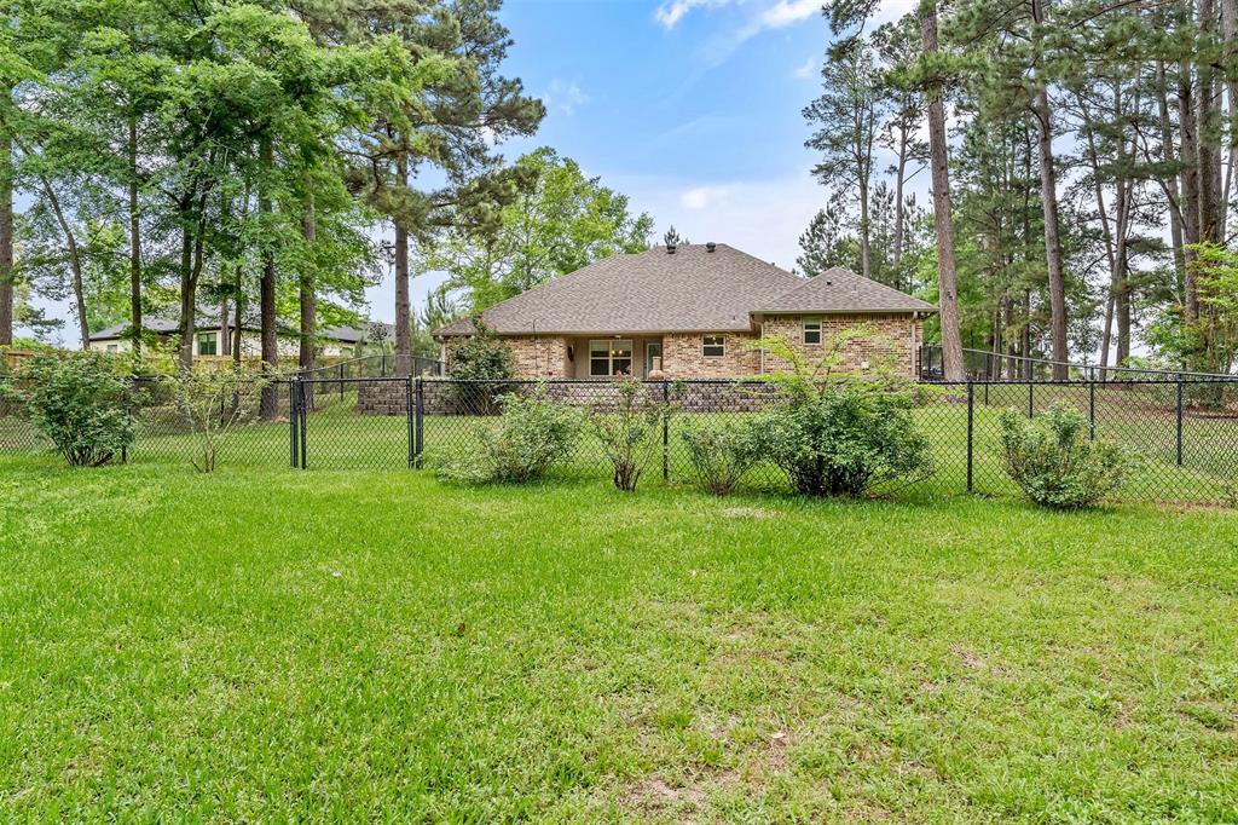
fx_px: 825
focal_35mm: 24
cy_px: 412
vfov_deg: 53.1
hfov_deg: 73.8
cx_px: 619
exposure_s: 1/400
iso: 800
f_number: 8
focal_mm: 24
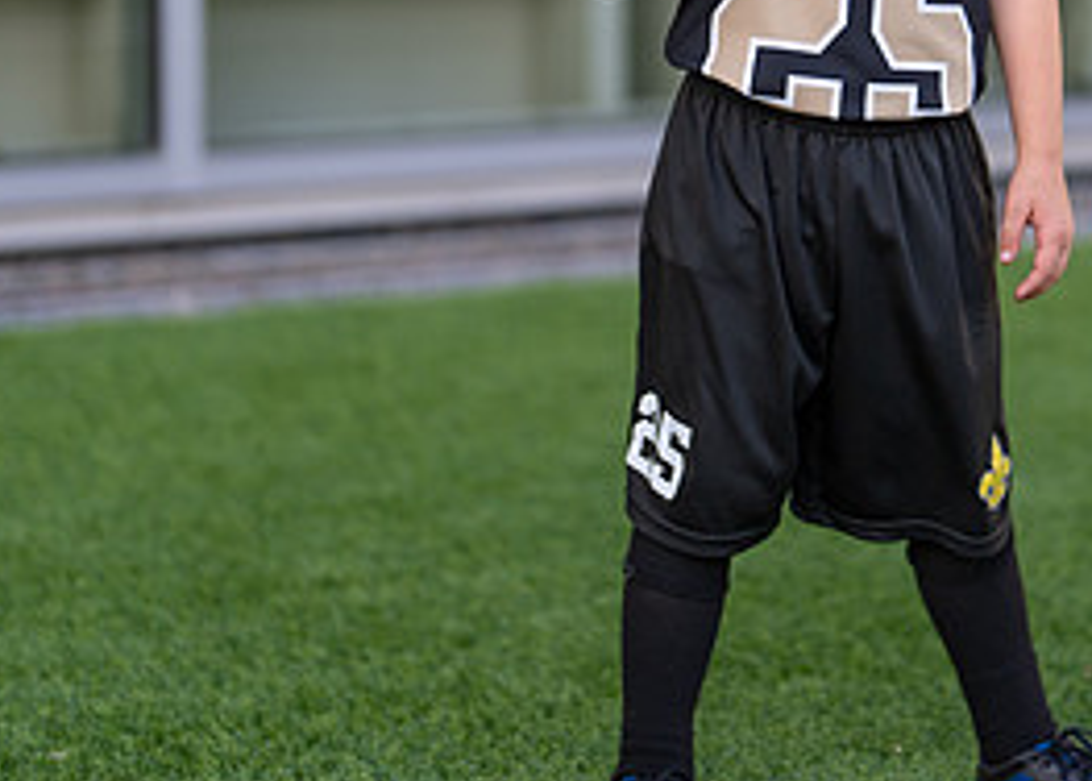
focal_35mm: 126
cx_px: 792
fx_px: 3909
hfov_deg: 15.8
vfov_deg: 11.3
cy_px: 43
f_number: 1.2
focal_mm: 50
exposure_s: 1/1000
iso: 200
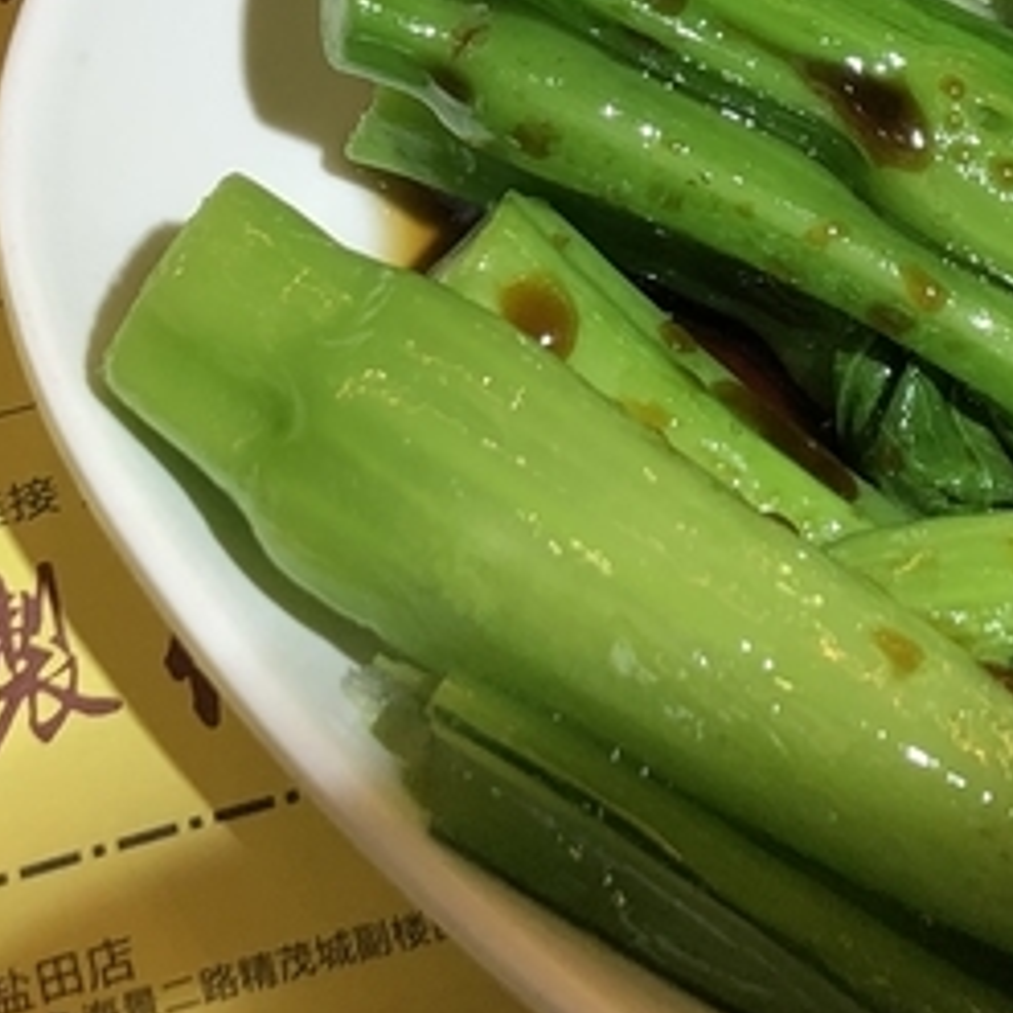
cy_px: -168
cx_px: 664
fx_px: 3973
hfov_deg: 14.5
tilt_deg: -50.1
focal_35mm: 120
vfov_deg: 14.1
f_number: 1.8
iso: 32
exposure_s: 1/100
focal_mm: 4
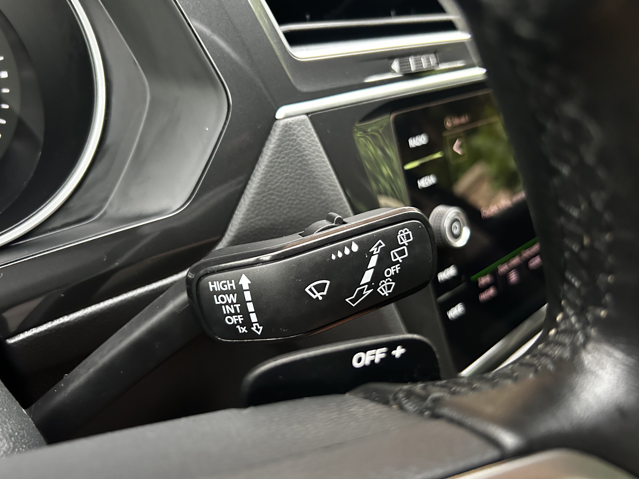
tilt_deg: -35.0
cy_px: 232
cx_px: 323
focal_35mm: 27
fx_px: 498
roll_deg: -11.2
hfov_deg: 65.3
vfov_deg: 51.4
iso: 500
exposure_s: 1/40
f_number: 1.5
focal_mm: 5.7
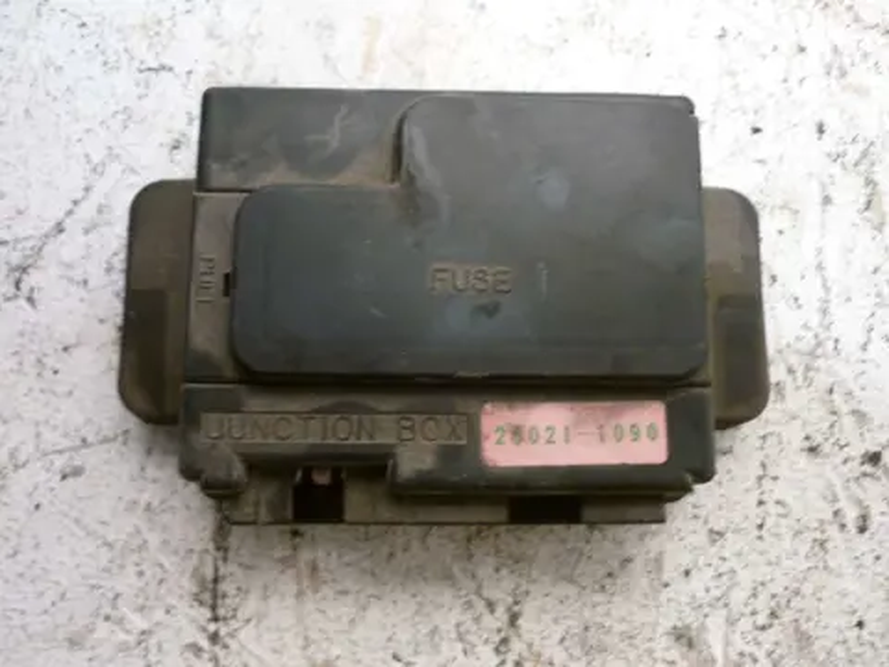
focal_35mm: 33
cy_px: 334
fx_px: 847
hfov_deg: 55.4
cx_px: 444
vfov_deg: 42.9
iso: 320
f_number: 2.8
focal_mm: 5.5
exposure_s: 1/30
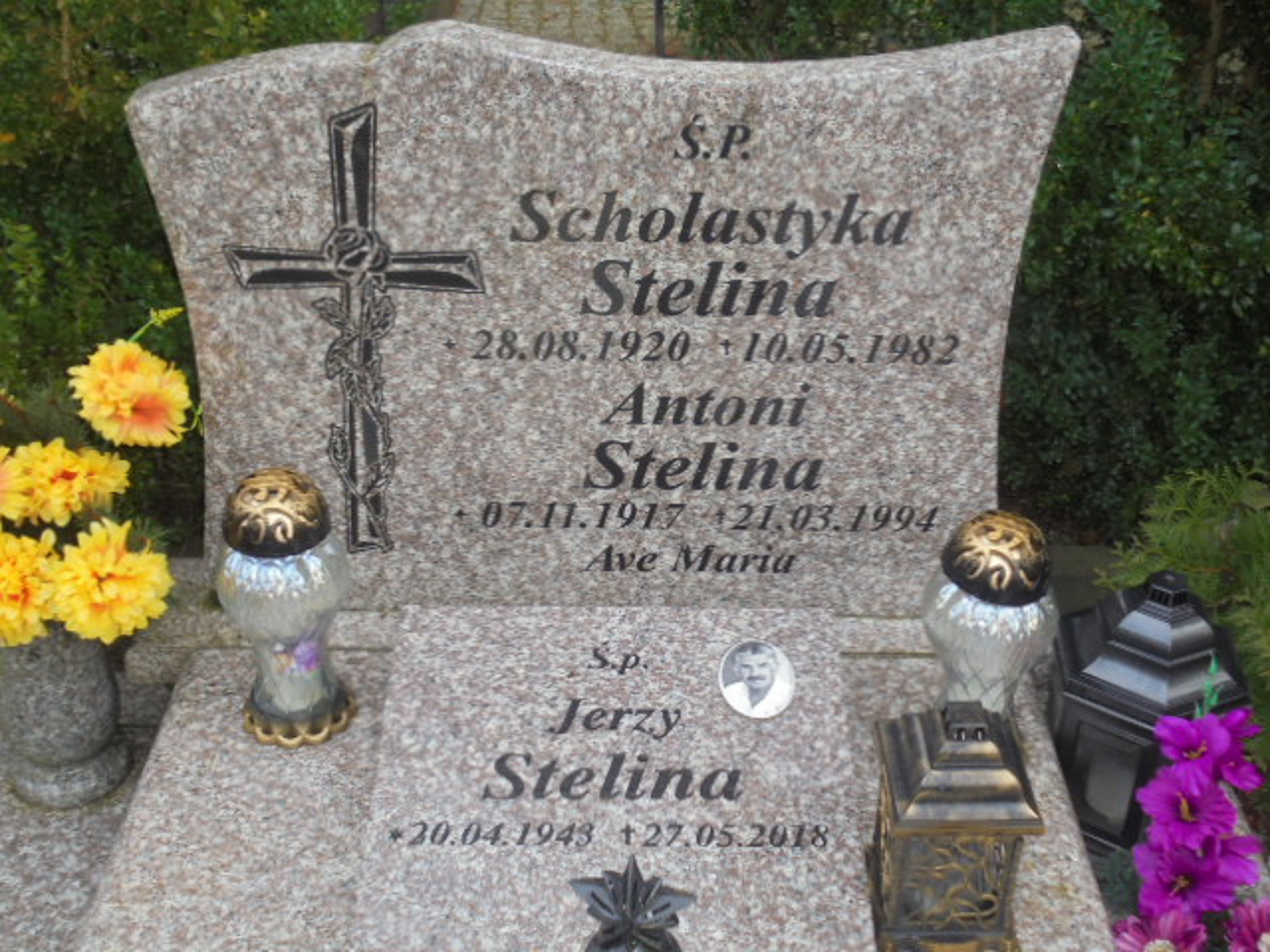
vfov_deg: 33.6
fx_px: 1578
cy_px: 476
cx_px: 635
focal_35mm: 43
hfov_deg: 43.9
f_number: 4.5
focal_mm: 7.8
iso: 100
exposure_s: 1/50
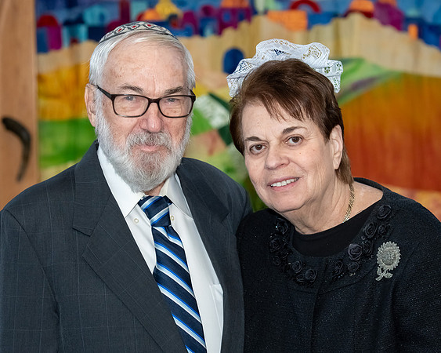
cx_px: 240
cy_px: 198
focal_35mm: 217
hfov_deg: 8.9
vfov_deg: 7.1
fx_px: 2838
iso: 500
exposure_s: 1/250
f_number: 5.6
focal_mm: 102
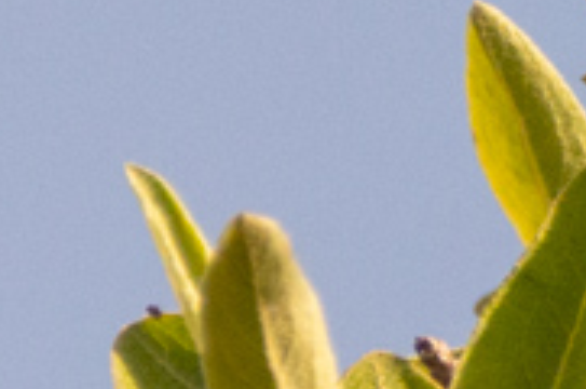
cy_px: 1005
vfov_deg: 0.4
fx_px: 52403
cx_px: 1599
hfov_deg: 0.6
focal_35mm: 3225
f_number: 6
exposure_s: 1/3200
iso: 800
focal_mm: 370
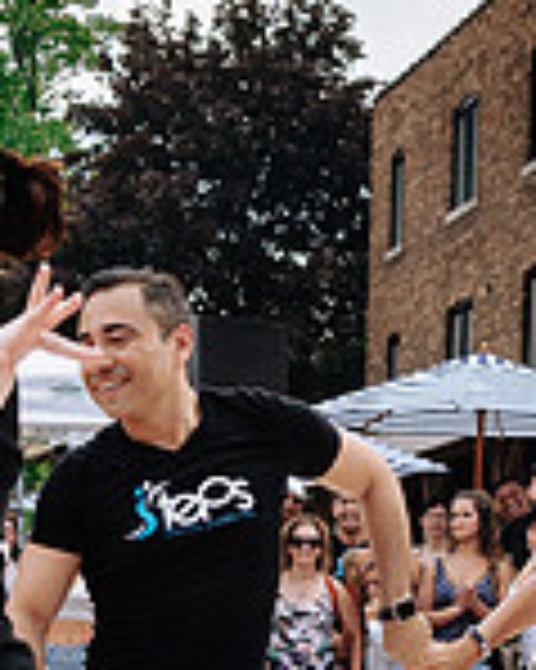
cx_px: 215
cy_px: 817
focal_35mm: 126
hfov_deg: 12.2
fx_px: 2501
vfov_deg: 14.7
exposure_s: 1/1250
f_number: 4
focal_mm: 22
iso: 100
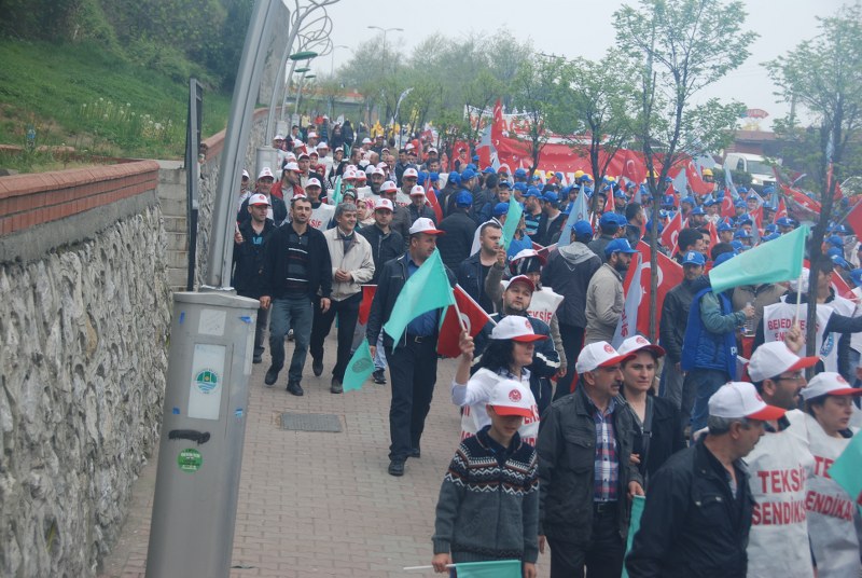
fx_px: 1727
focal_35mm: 72
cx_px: 431
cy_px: 289
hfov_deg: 28.0
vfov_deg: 19.0
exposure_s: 1/125
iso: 100
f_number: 6.3
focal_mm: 48
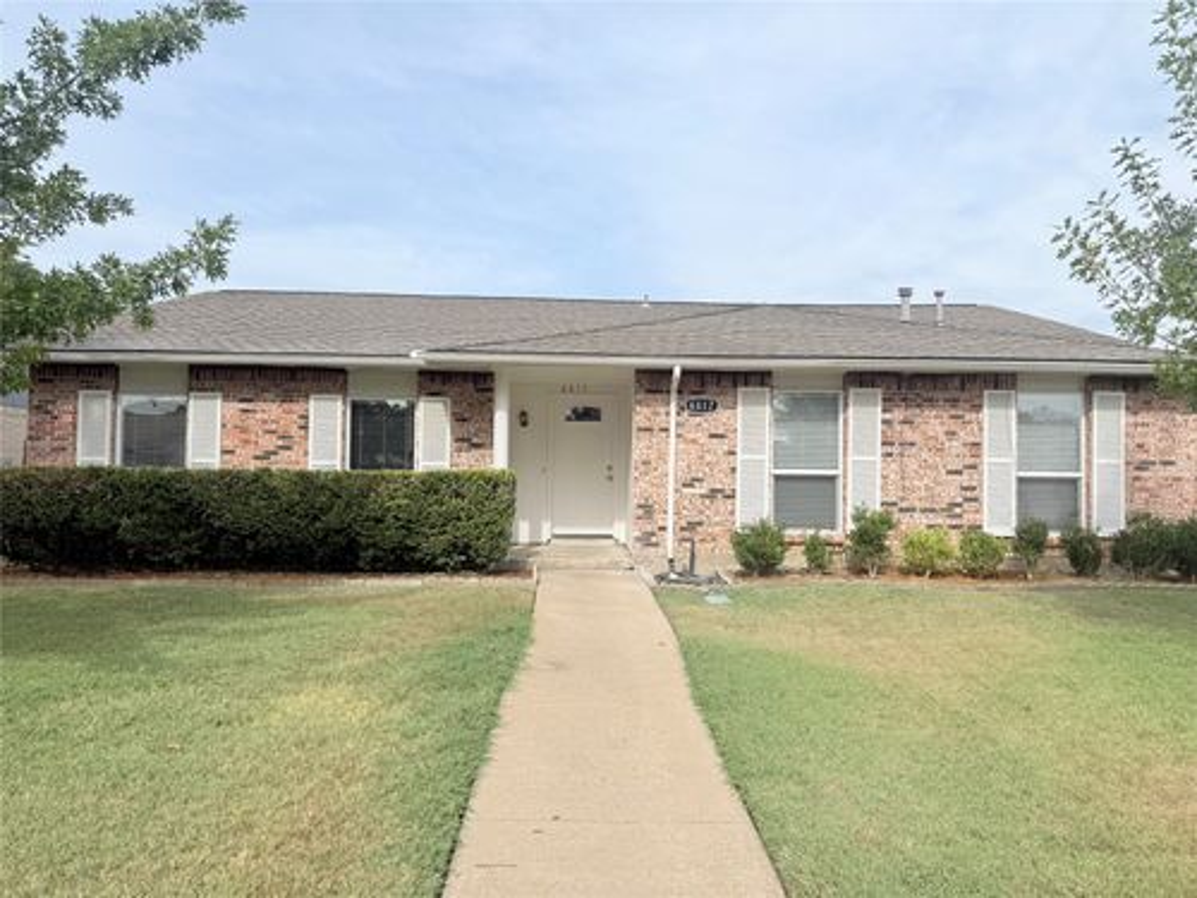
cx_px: 598
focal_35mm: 24
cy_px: 449
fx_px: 830
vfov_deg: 56.8
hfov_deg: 71.6
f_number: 1.78
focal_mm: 6.76
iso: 80
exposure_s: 1/5319
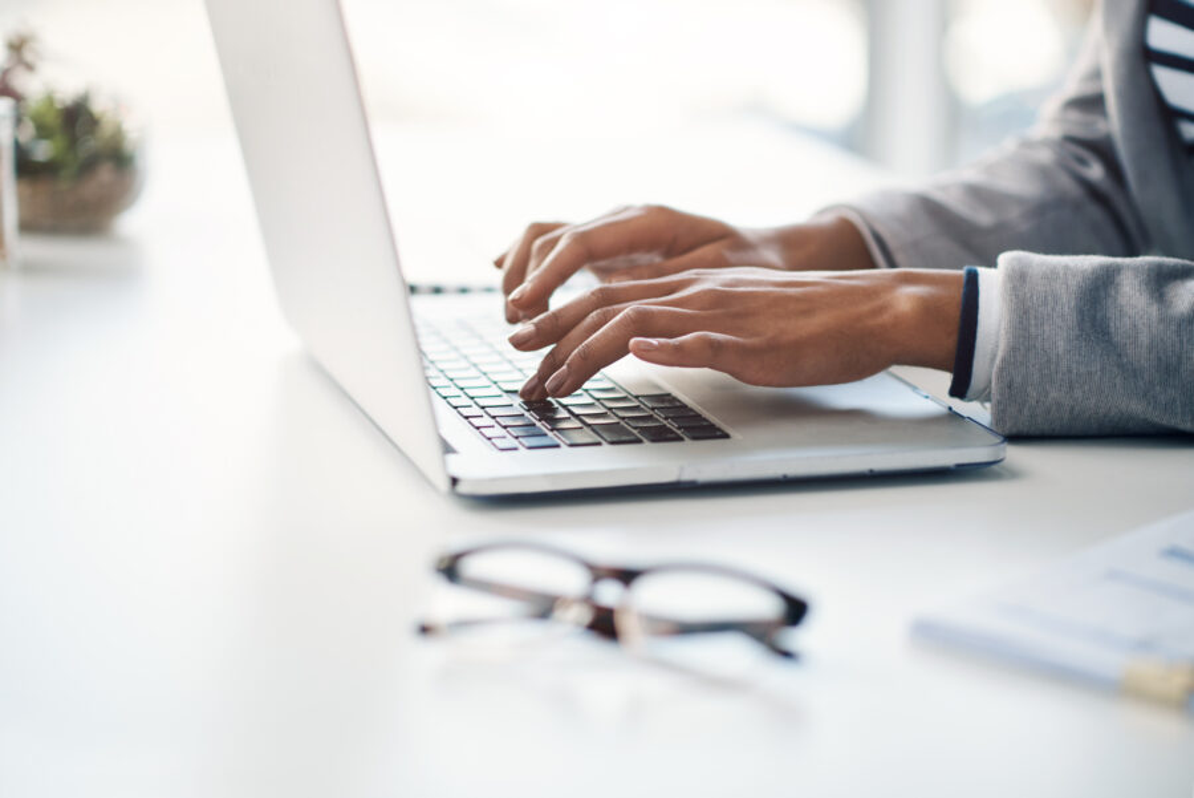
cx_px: 597
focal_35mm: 85
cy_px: 399
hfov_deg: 23.9
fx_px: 2820
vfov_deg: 16.1
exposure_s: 1/400
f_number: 2
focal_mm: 85
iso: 250
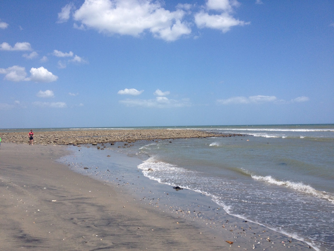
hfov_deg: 52.6
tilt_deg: -3.5
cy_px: 126
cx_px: 167
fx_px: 338
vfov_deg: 40.7
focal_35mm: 35
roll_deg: +1.5
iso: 50
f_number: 2.4
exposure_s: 1/2907
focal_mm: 4.28
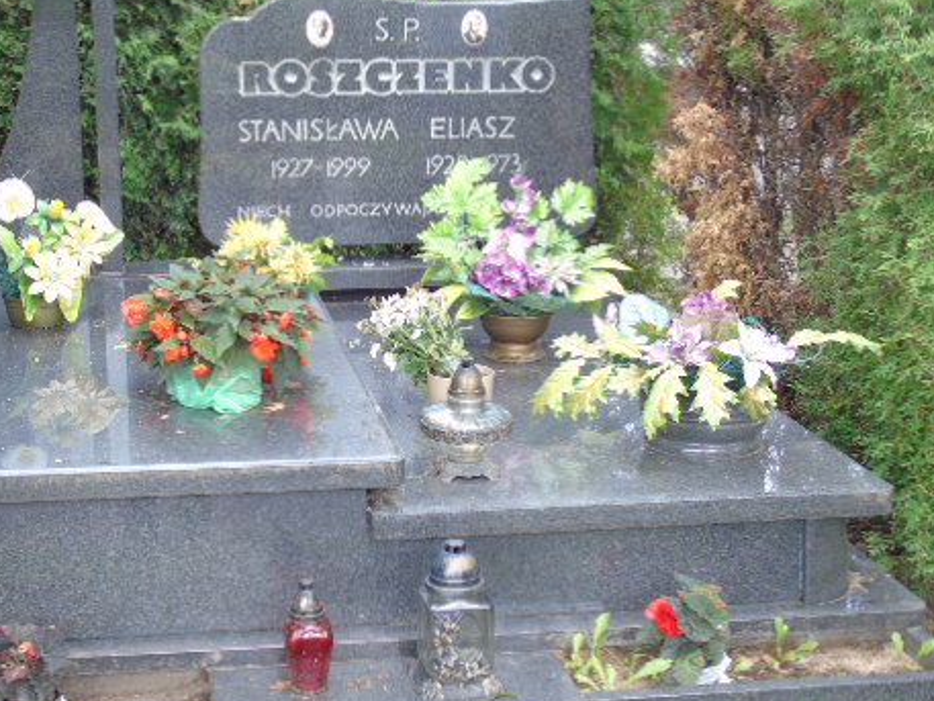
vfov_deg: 26.1
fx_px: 1511
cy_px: 366
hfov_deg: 34.2
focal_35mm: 56
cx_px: 380
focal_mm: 7.1
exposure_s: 1/40
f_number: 3.9
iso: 80
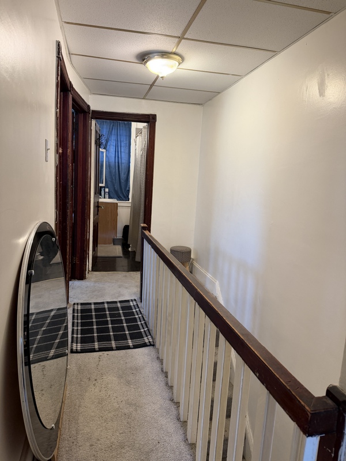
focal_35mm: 24
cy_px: 230
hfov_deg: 56.8
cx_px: 173
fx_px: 320
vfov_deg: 71.6
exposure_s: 1/60
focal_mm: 6.76
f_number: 1.78
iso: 200
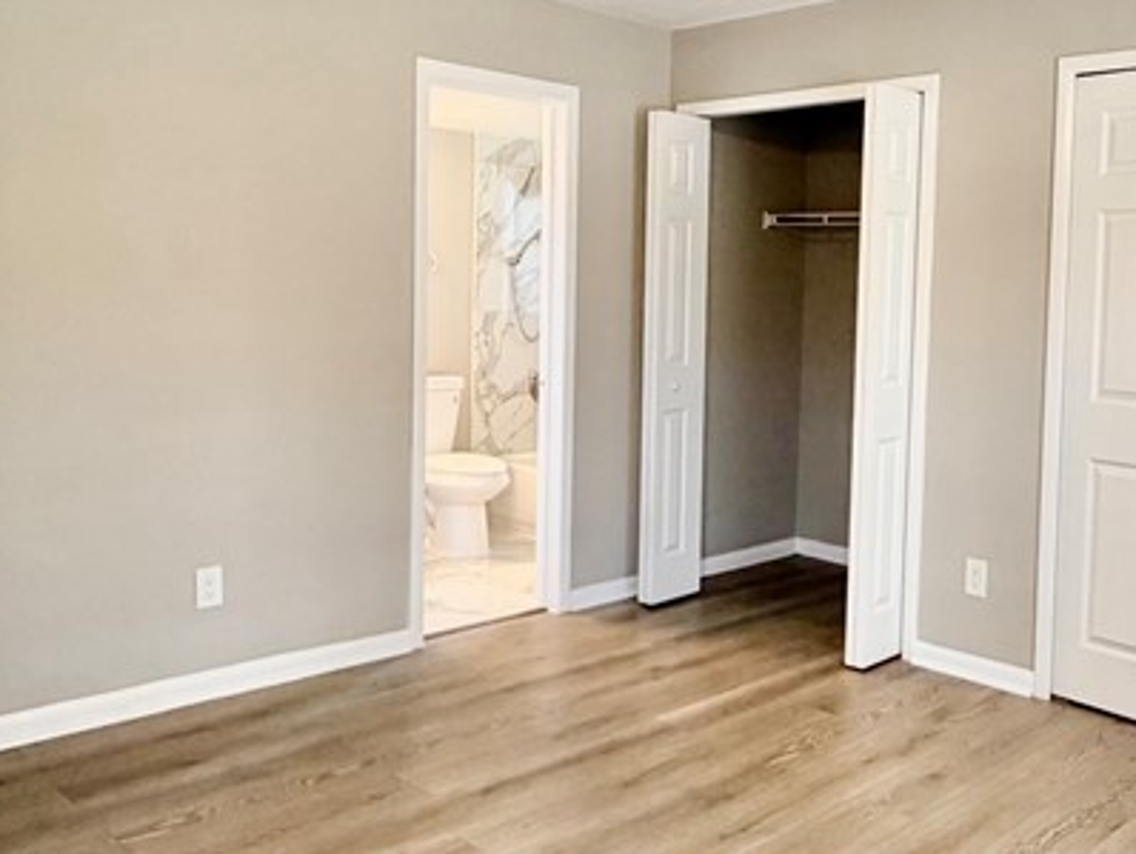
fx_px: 1182
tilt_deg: -3.3
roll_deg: -1.6
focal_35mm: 36
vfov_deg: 39.5
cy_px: 343
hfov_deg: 50.5
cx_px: 742
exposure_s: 1/120
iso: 200
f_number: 2.2
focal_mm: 2.22
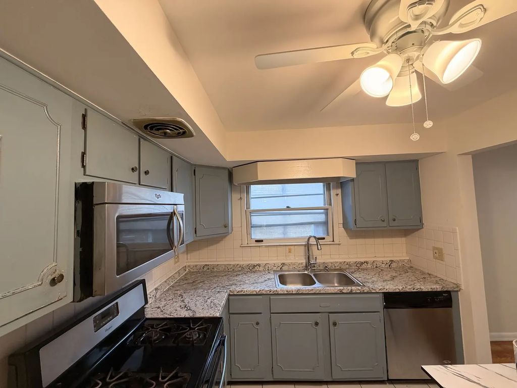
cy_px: 194
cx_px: 258
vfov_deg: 85.7
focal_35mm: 14
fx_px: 209
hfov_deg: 102.1
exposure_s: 1/60
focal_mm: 2.22
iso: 200
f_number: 2.2
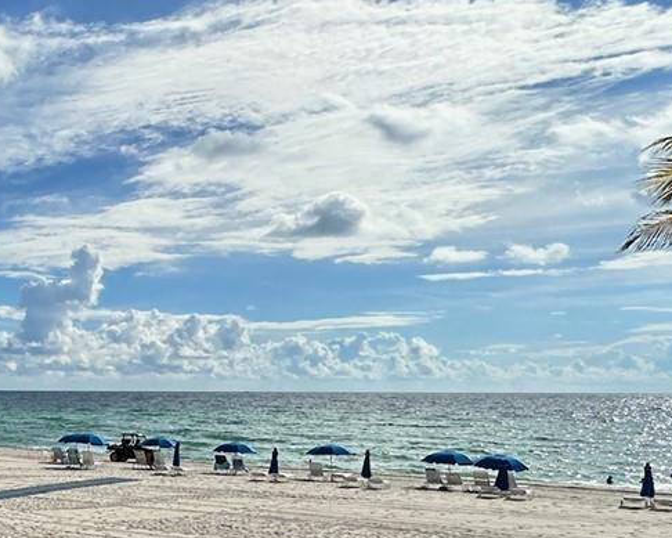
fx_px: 895
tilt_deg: +0.2
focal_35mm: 45
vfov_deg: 33.2
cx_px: -194
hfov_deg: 31.8
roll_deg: +0.9
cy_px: 343
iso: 50
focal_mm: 2.22
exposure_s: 1/5556
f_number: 2.2
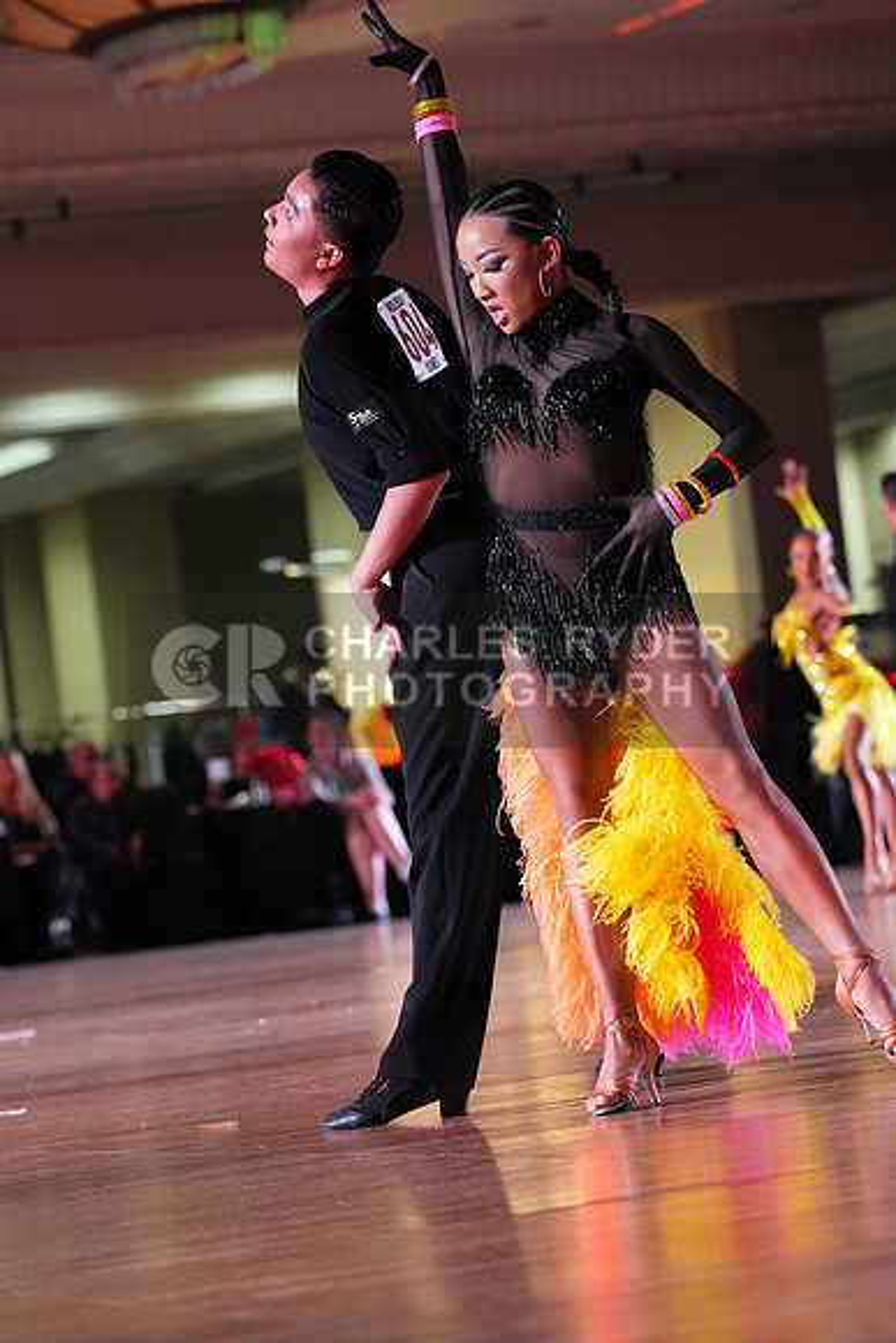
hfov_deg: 8.8
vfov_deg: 13.2
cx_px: 448
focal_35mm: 156
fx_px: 5820
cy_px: 672
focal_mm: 156
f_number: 5
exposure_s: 1/400
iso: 10000
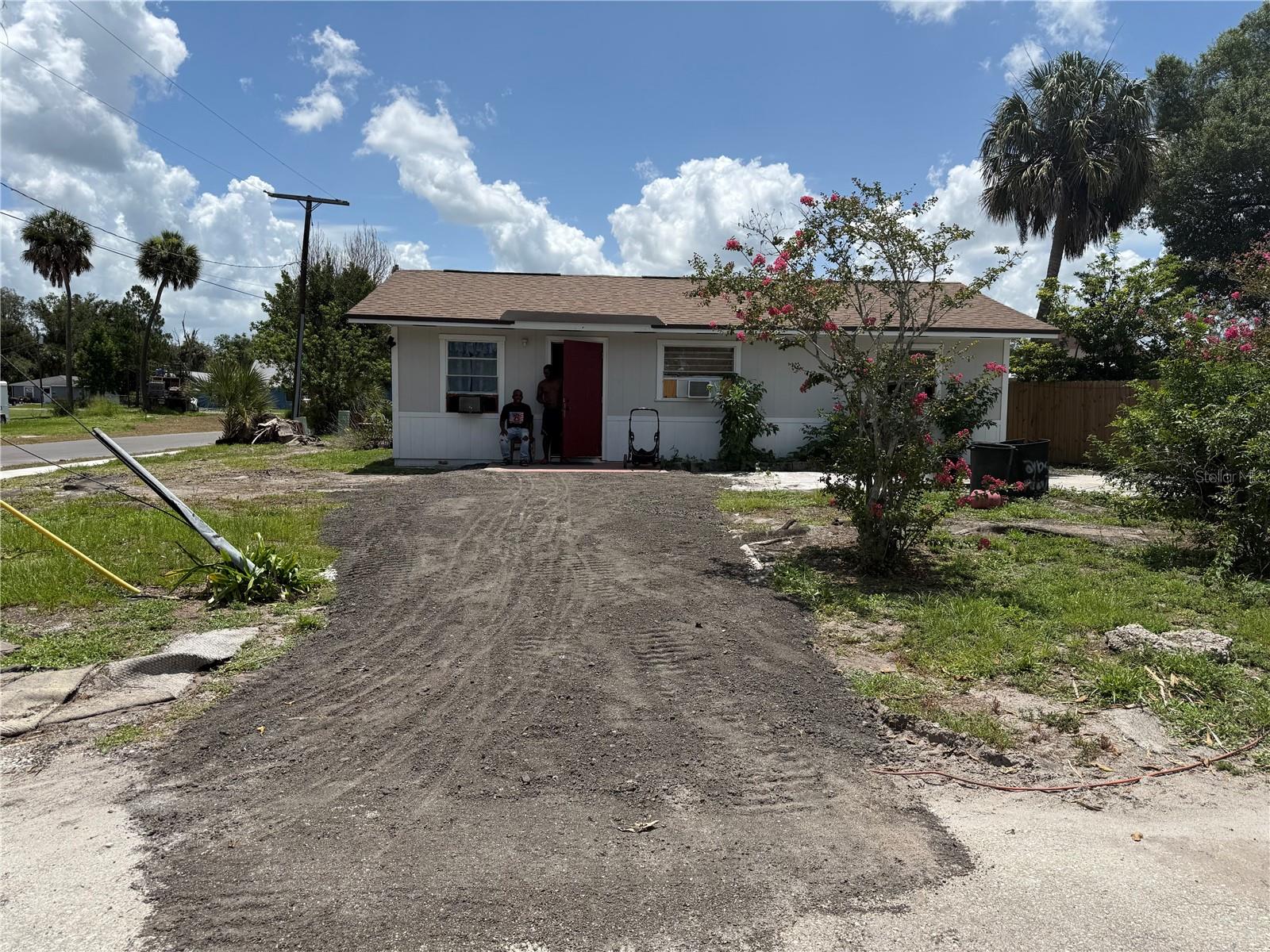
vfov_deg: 56.8
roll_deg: -0.7
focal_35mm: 24
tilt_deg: -2.8
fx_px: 881
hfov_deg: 71.6
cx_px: 635
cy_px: 476
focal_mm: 6.76
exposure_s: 1/6173
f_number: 1.78
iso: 80
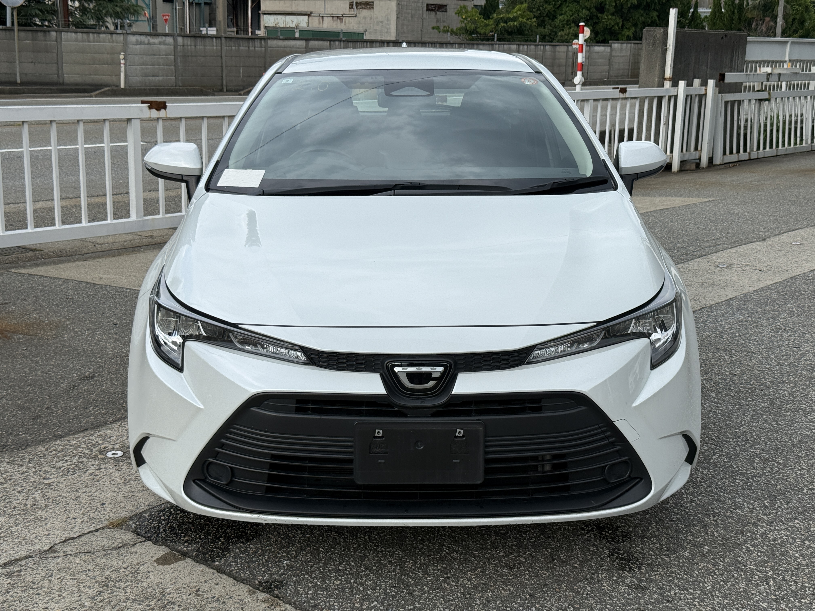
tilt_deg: -12.4
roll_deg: -2.0
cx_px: 408
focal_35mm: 48
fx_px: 1130
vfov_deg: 30.3
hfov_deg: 39.7
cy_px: 306
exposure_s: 1/2577
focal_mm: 6.76
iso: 80
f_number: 1.78
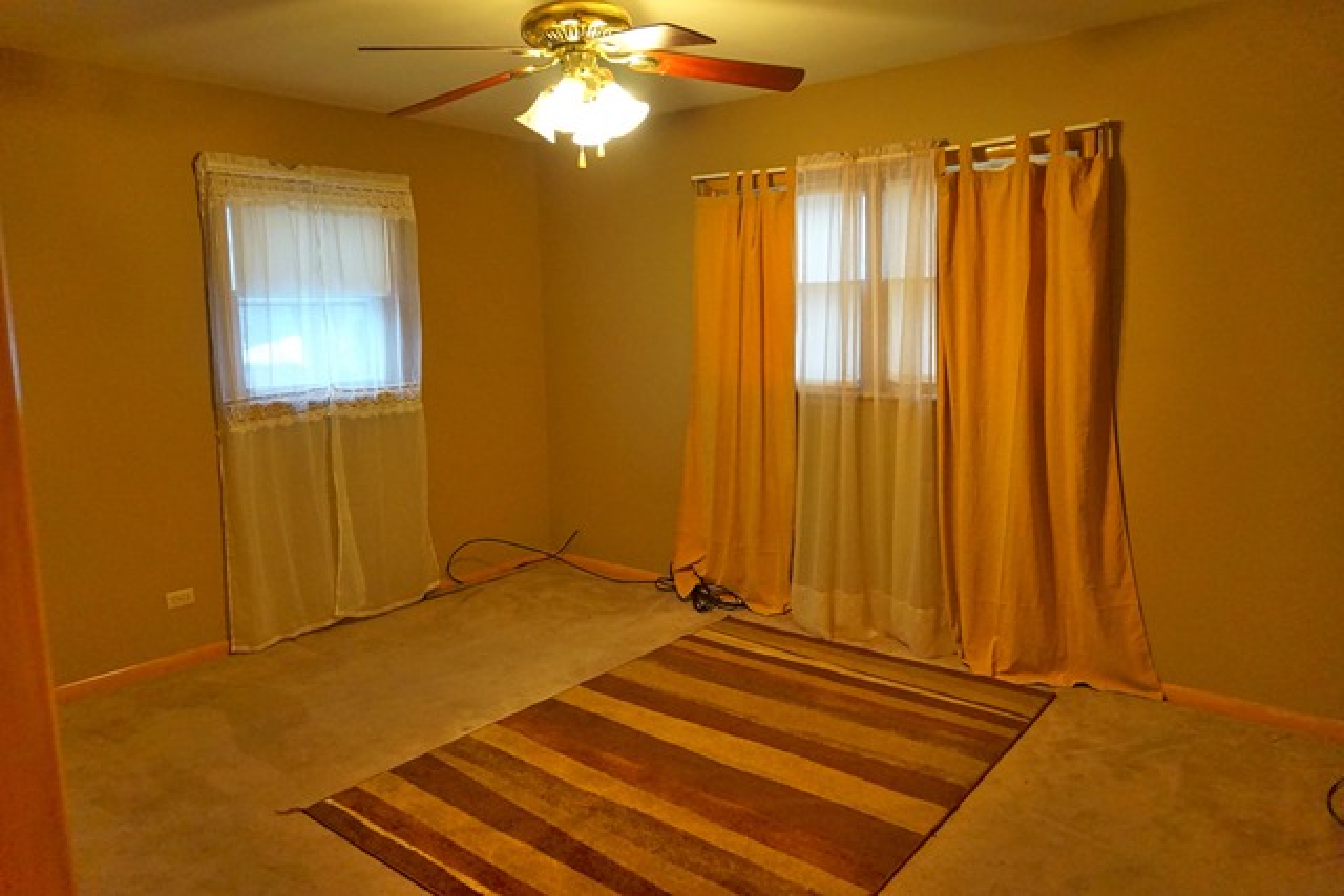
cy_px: 448
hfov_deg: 73.7
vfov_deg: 53.2
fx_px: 896
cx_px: 672
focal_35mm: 24
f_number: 3.5
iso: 3200
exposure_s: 1/160
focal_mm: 16
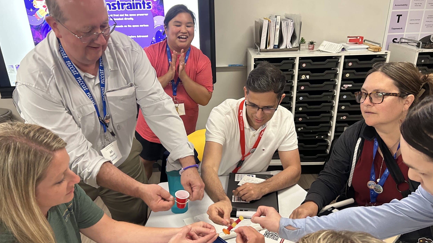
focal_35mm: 29
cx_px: 215
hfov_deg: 66.1
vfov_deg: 40.0
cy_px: 144
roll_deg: +2.7
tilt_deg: -23.8
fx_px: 333
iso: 400
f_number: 1.5
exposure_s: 1/59
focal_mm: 5.7
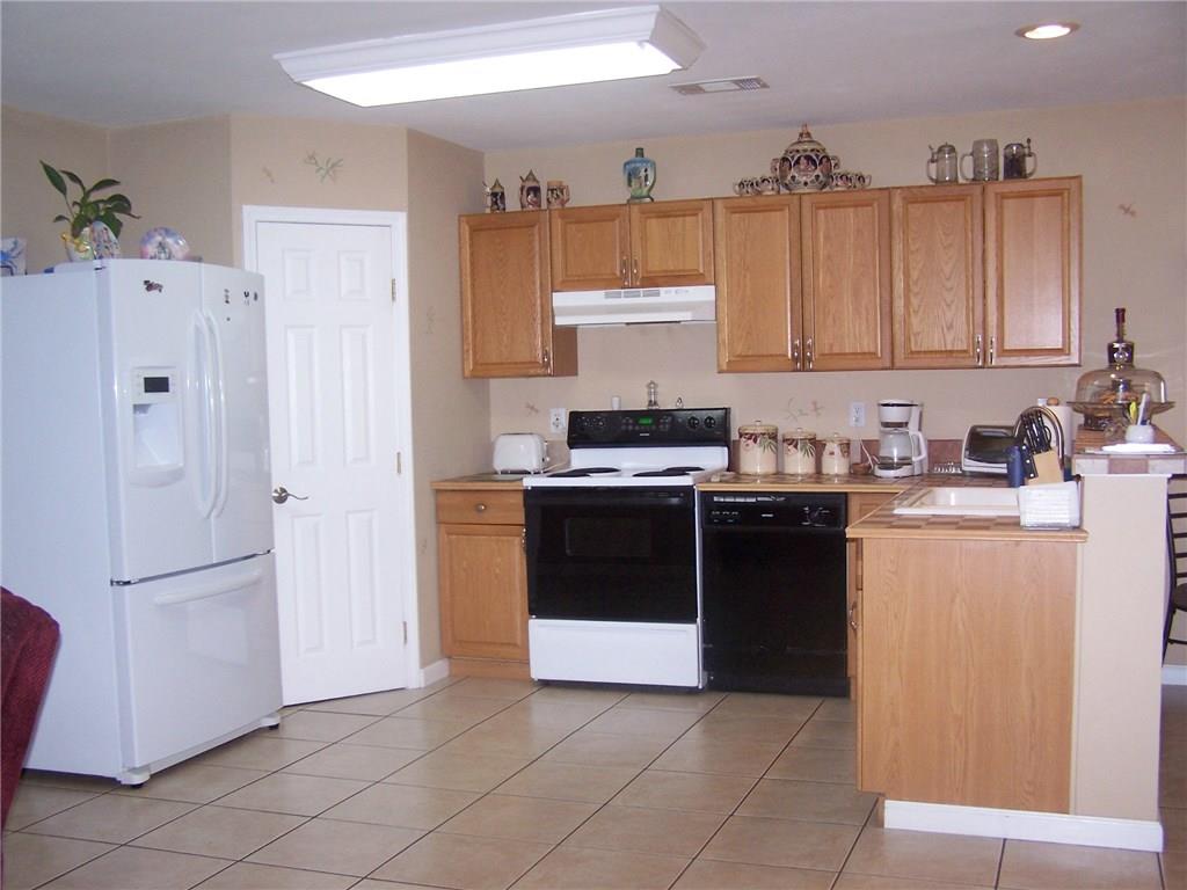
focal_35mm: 38
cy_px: 445
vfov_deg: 37.7
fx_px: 1303
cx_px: 594
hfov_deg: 49.0
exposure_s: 1/60
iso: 140
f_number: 2.8
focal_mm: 6.3
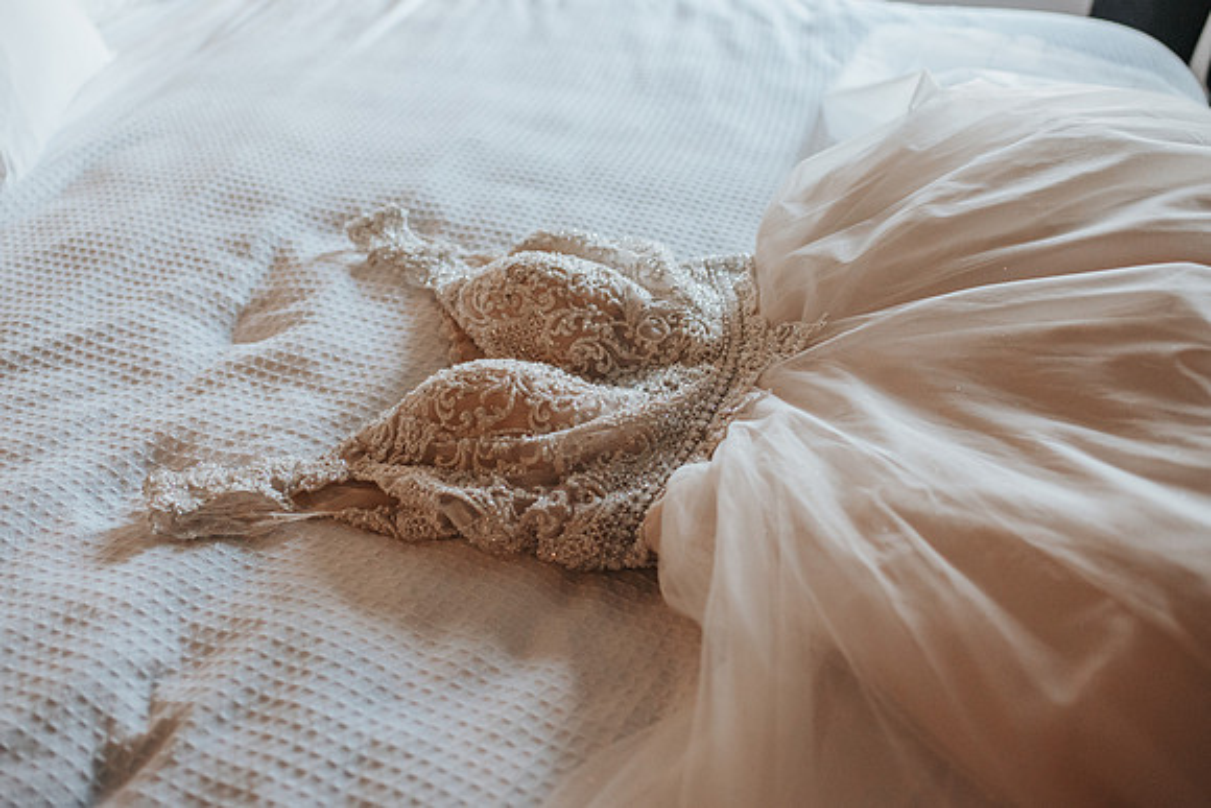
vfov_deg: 33.2
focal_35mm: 40
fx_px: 1354
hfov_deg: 48.2
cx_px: 576
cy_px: 355
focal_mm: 35
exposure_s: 1/640
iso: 2200
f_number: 2.5
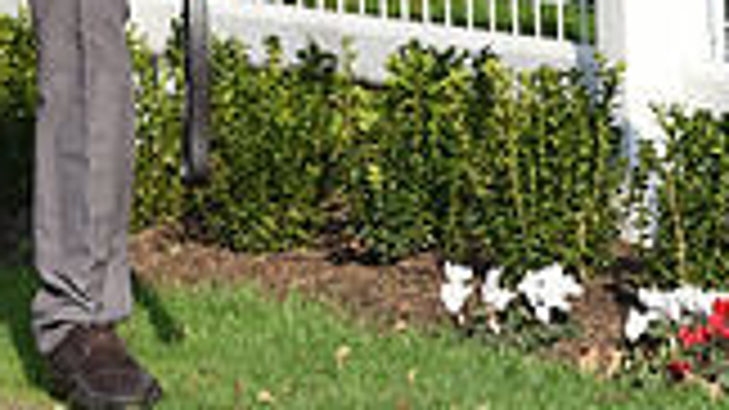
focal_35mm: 676
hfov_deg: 3.2
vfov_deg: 1.8
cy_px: -412
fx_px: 13063
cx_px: -261
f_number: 6.3
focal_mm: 180
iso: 640
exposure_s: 1/2500
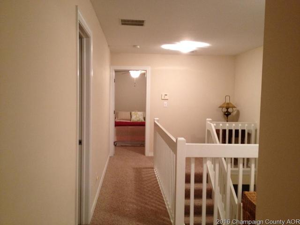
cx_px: 150
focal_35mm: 35
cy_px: 112
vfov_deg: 40.7
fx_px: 303
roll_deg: -0.6
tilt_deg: -4.6
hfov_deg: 52.6
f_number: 2.4
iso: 160
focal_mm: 4.28
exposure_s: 1/20
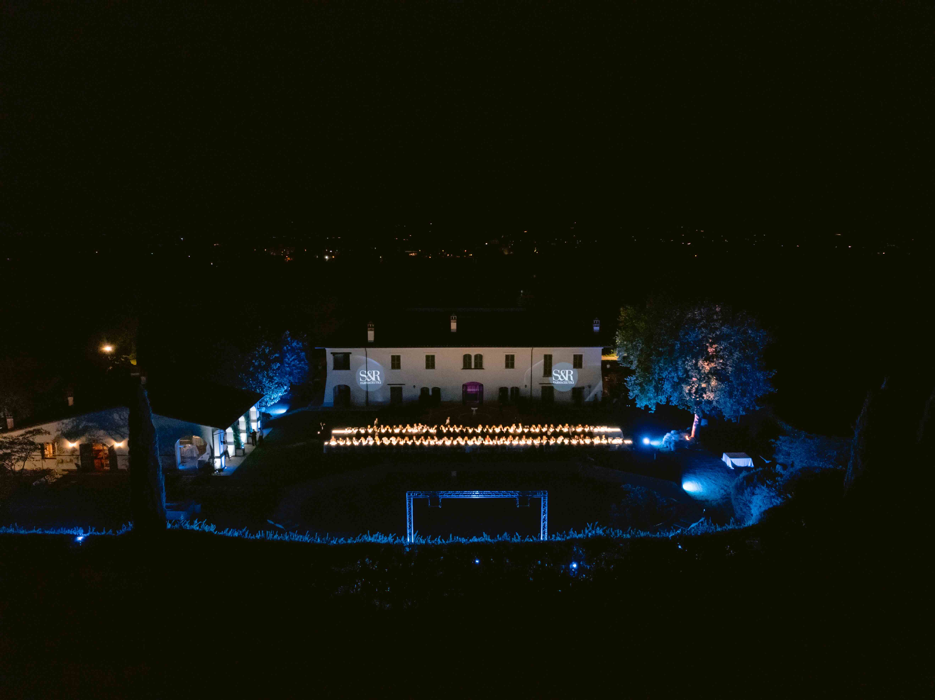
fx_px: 648
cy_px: 350
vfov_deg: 56.8
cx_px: 468
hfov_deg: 71.6
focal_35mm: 24
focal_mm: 12.29
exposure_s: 1/100
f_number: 2.8
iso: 6400
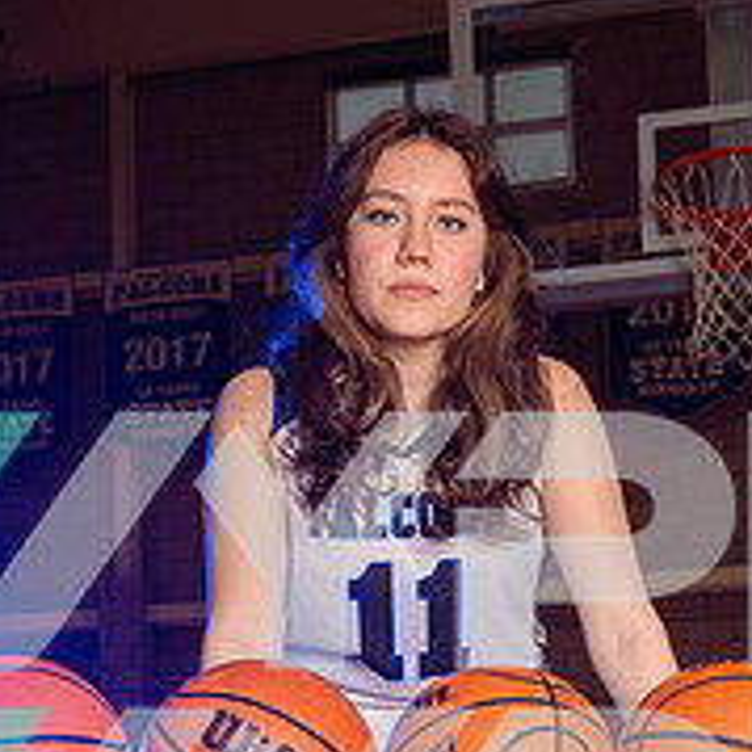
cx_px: 416
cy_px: 840
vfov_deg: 20.8
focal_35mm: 79
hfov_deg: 21.9
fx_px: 1942
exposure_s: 1/250
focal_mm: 37
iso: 400
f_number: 7.1
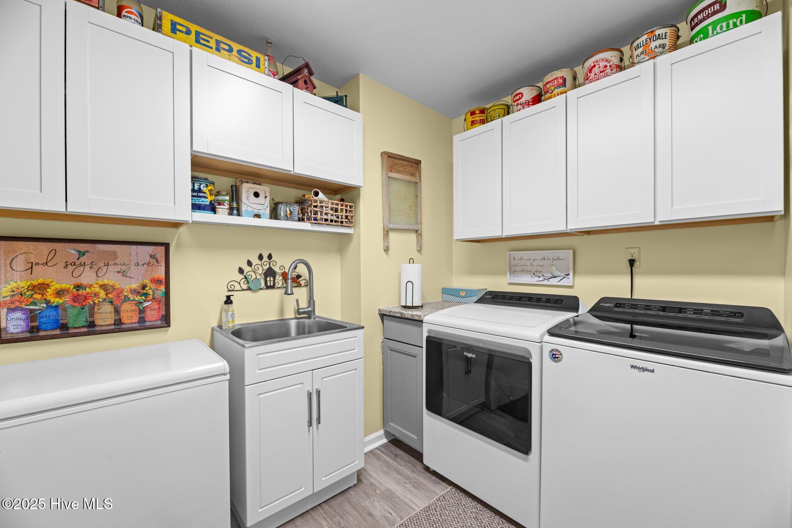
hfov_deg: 104.3
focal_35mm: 14
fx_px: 308
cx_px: 396
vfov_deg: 81.2
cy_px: 264
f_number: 9
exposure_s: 1/1.25
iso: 100
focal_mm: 14
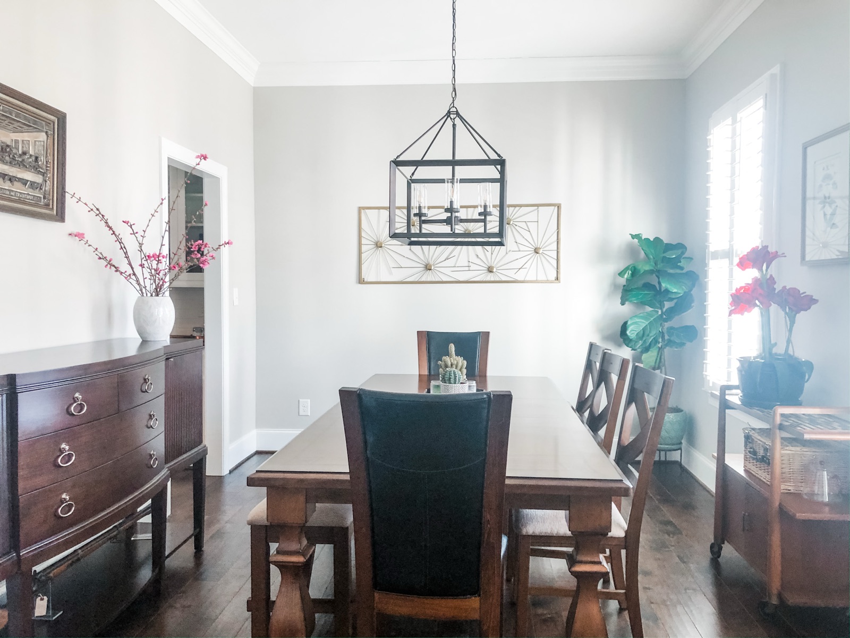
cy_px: 319
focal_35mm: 28
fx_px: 688
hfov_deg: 63.4
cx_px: 425
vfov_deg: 49.7
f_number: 1.8
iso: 40
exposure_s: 1/25
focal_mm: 4
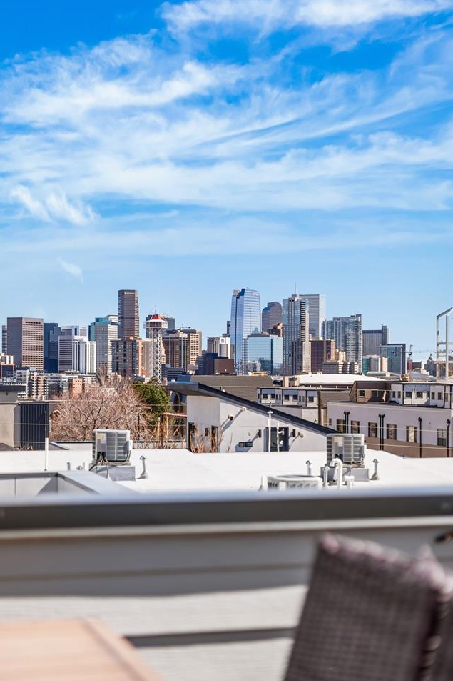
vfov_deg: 31.9
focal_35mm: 63
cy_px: 362
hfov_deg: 21.6
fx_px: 1189
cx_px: 204
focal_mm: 50
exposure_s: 1/2000
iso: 200
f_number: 2
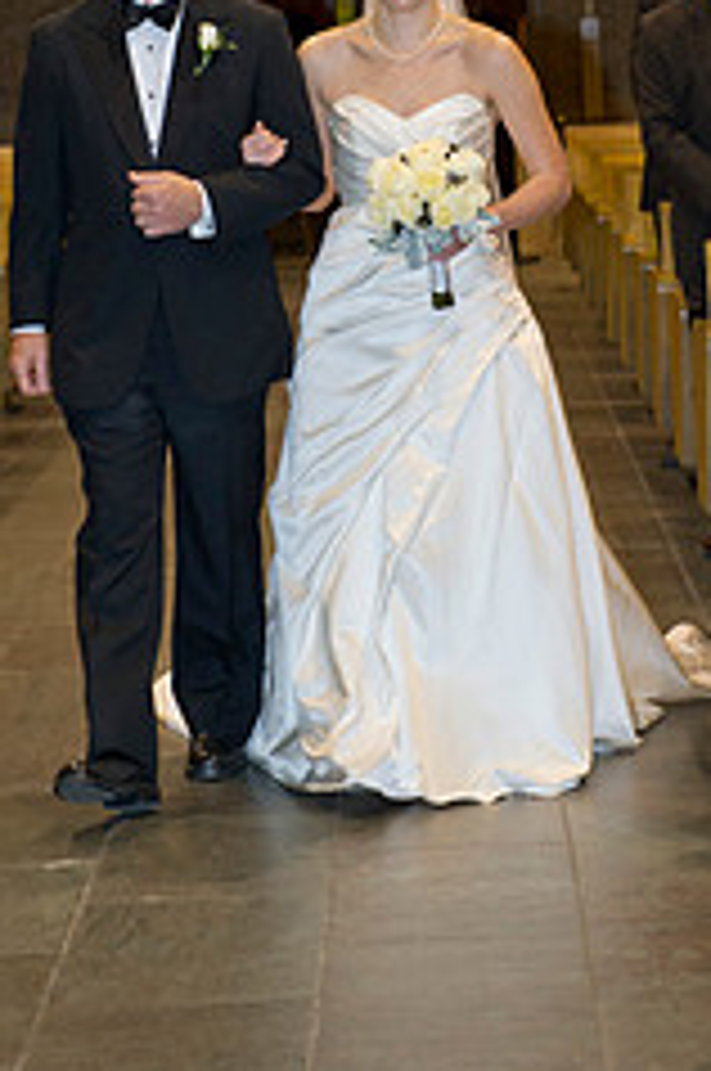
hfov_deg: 11.7
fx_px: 3476
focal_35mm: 117
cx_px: 344
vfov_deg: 17.2
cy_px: 90
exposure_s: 1/60
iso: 1250
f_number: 4
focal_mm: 62
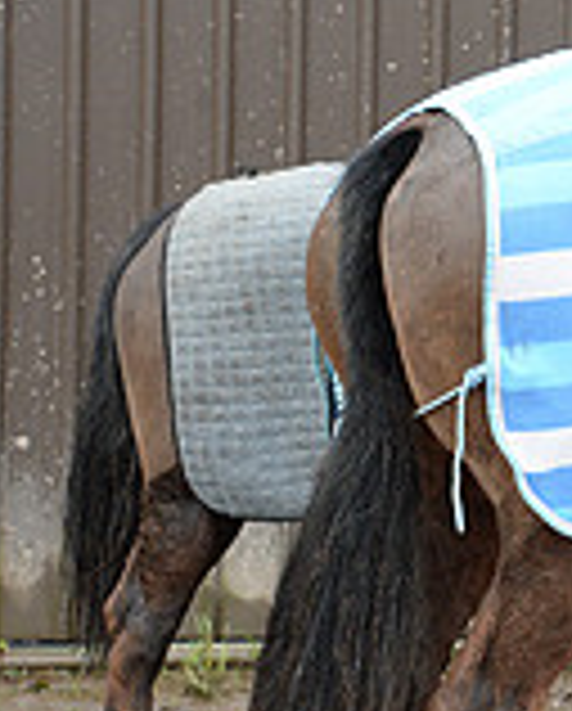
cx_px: 1216
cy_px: 351
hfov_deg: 7.8
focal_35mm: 189
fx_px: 3988
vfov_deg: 10.2
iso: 1600
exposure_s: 1/100
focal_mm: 55
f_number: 8
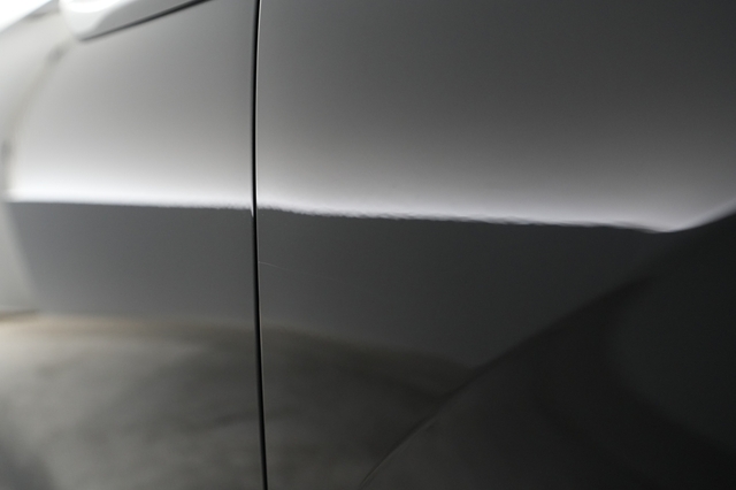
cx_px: 368
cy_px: 245
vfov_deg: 46.4
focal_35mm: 28
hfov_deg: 65.5
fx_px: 572
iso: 4000
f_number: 4.5
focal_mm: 28
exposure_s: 1/100
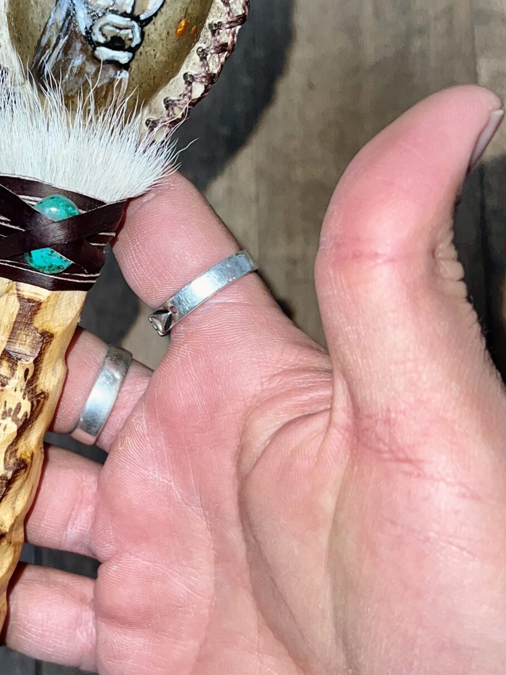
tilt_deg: -83.7
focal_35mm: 55
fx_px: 1072
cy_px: 300
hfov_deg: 25.8
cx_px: 58
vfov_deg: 34.9
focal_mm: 5.7
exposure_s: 1/71
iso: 40
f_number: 1.5
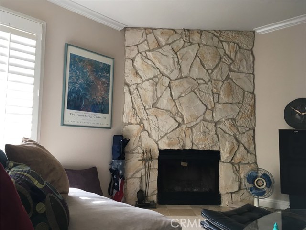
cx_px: 153
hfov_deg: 61.7
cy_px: 115
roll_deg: -0.3
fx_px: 256
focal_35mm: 29
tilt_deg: +4.8
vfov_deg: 48.2
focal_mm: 4.15
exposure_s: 1/30
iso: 32
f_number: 2.2
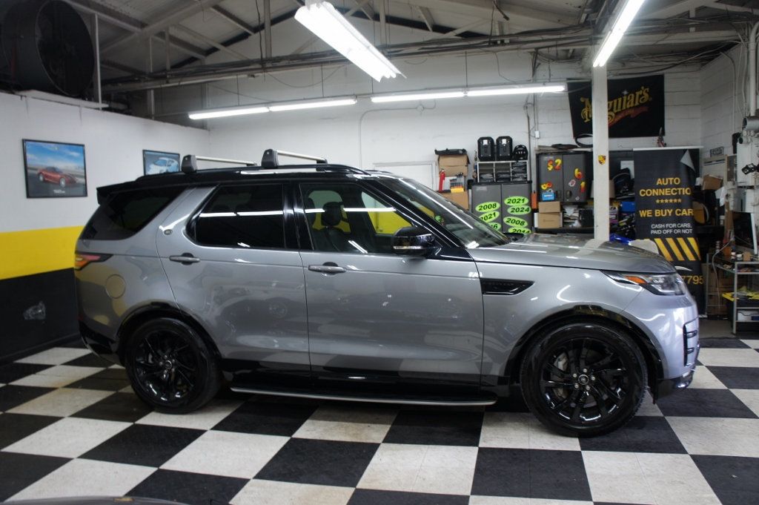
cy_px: 252
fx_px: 569
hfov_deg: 67.4
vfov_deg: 47.9
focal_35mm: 27
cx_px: 380
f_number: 3.5
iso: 250
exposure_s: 1/30
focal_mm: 18
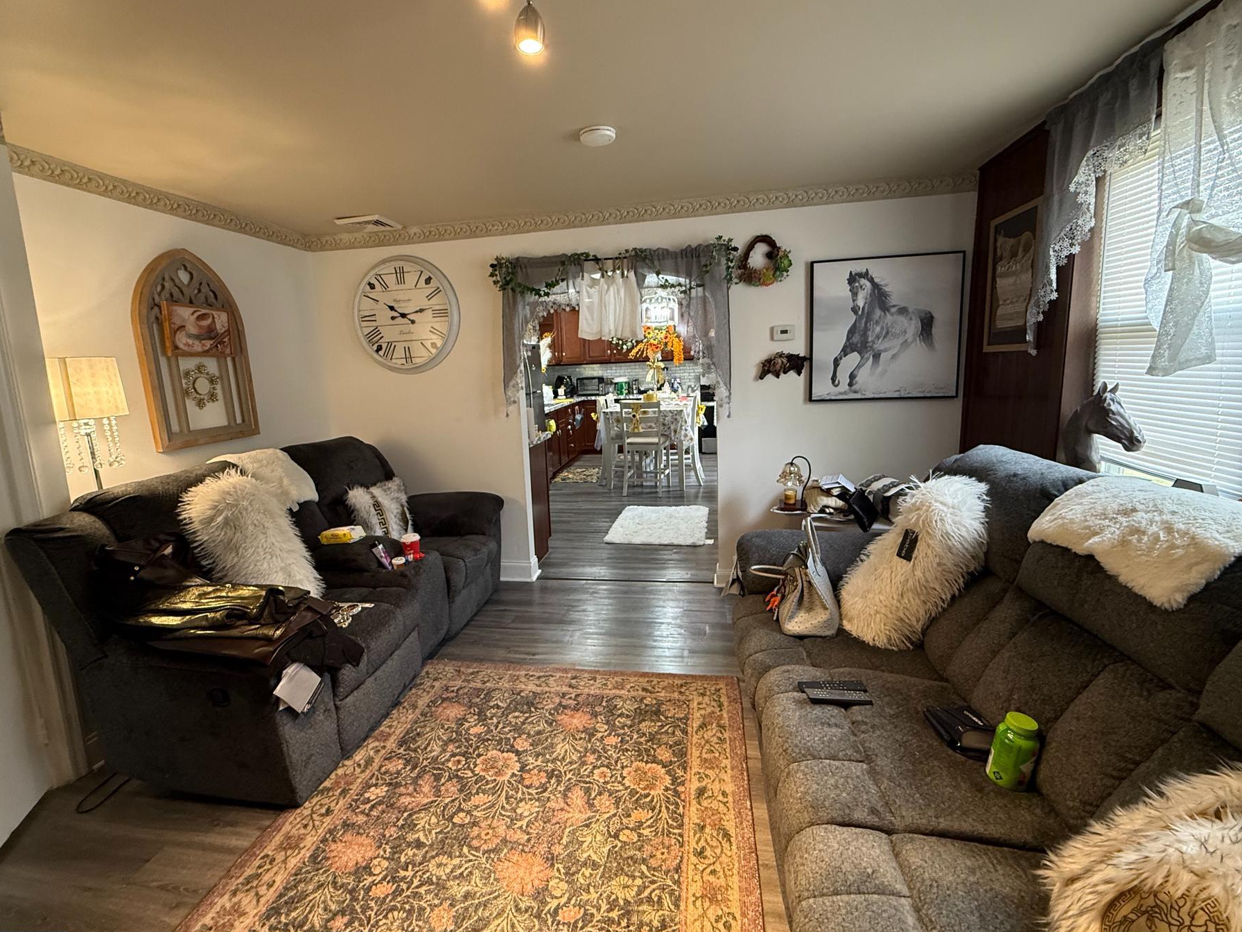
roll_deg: +1.9
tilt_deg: -8.6
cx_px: 606
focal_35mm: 16
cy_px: 456
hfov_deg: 94.5
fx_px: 574
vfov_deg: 78.1
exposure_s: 1/60
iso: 320
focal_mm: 2.22
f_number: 2.2
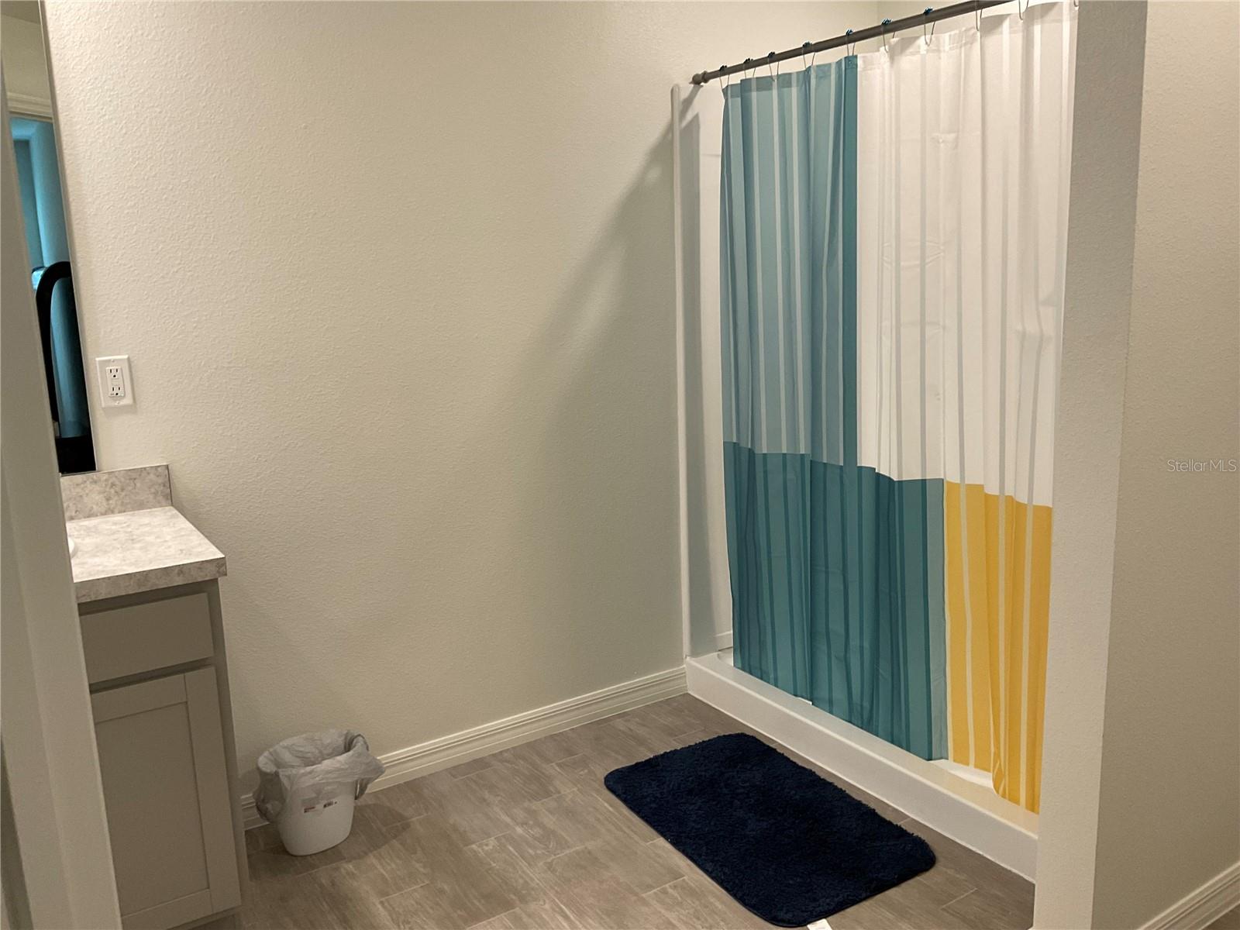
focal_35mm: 29
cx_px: 620
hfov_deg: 61.7
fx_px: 1039
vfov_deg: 48.2
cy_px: 465
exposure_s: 1/60
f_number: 1.8
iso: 80
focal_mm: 3
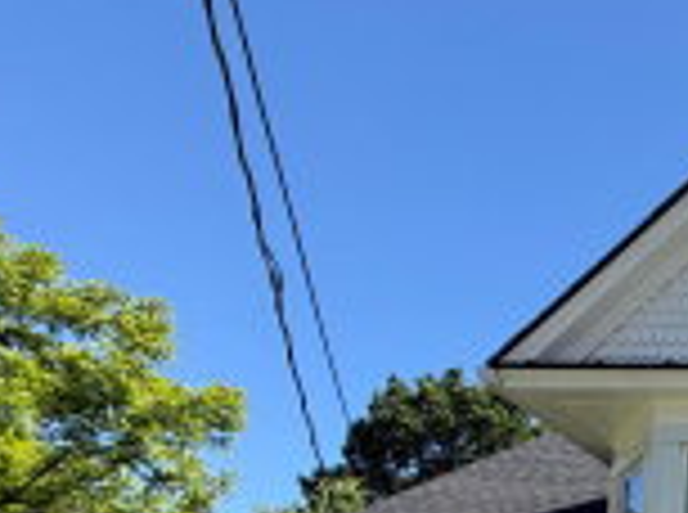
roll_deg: -1.1
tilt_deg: +4.7
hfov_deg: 25.6
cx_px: 1111
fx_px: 932
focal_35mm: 47
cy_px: 729
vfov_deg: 25.0
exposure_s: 1/770
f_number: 2.2
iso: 40
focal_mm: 2.22
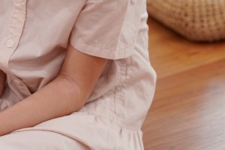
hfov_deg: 3.9
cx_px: 74
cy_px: -74
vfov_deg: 2.6
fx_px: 3337
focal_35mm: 534
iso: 2000
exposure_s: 1/200
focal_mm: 178
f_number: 4
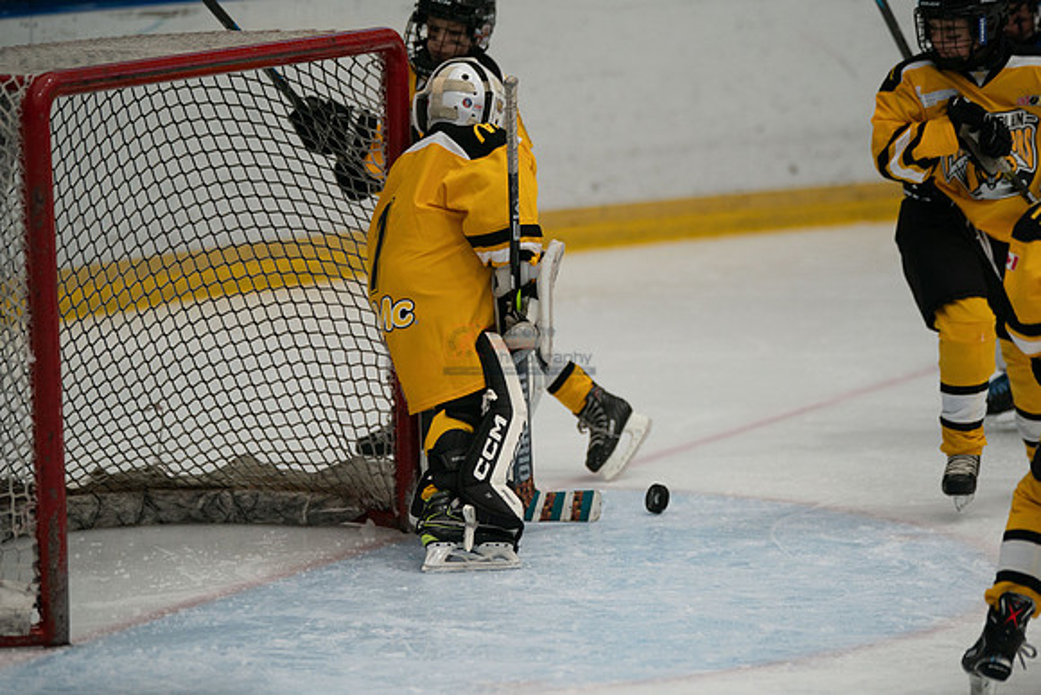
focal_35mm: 209
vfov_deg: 6.6
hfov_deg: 9.8
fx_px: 6045
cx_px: 520
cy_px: 348
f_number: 3.2
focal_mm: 209
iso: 2500
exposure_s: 1/2000
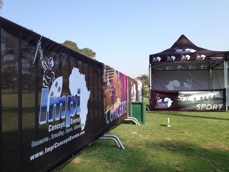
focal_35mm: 35
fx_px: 232
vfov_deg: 40.7
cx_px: 114
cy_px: 86
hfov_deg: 52.6
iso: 64
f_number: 2.4
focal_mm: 4.28
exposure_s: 1/812
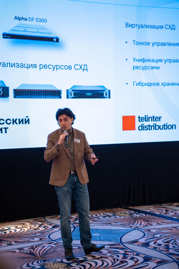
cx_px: 90
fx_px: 559
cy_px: 134
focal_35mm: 75
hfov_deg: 18.2
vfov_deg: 27.0
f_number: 2.8
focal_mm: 75
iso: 500
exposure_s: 1/200
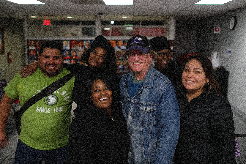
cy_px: 82
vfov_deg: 37.9
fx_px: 239
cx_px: 123
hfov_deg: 54.4
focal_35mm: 35
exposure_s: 1/250
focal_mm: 23
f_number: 1.4
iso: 800
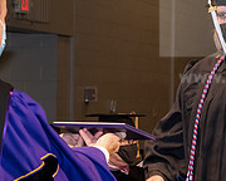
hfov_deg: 10.7
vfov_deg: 8.5
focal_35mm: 181
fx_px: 1211
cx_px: 122
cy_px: 104
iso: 1600
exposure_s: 1/200
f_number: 6.3
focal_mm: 60
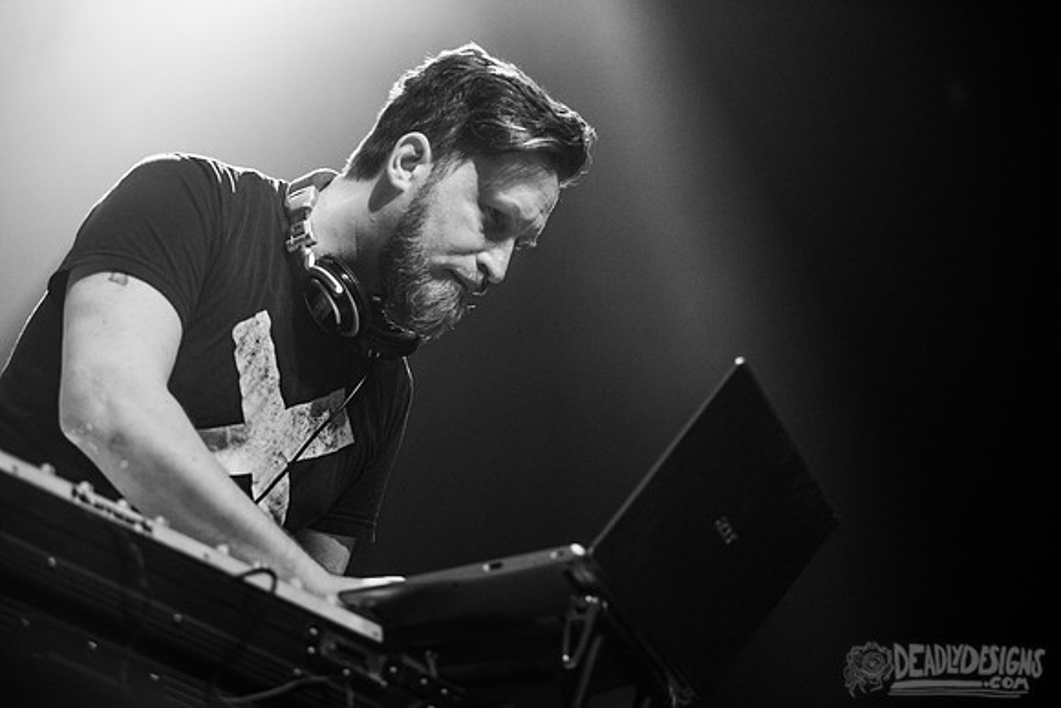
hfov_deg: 18.6
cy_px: 354
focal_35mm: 110
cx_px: 530
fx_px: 3243
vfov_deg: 12.5
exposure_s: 1/200
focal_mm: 110
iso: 2000
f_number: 3.2
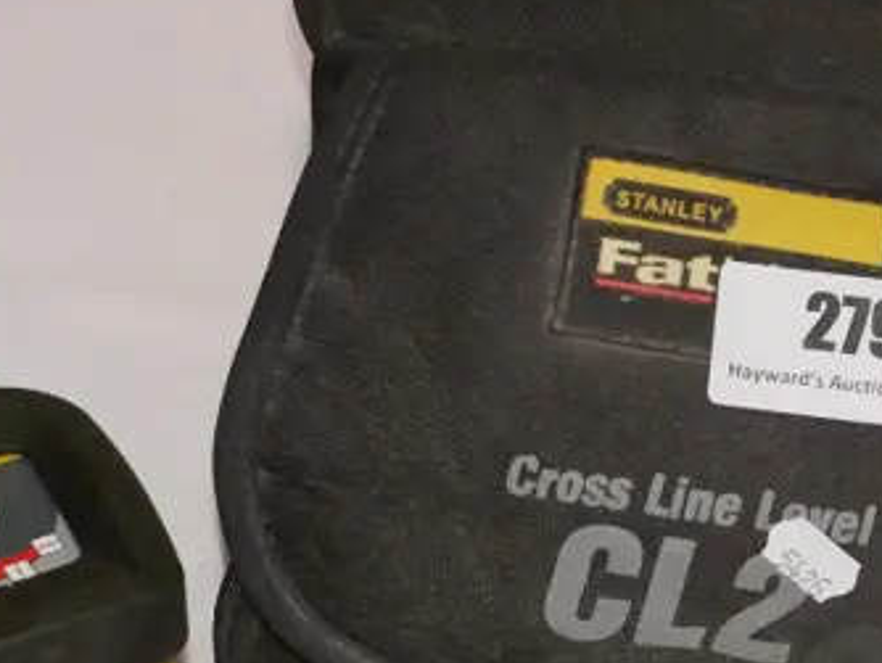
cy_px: 770
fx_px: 7190
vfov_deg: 5.3
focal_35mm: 282
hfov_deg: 7.0
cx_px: 768
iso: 3200
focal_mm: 46
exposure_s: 1/160
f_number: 5.6
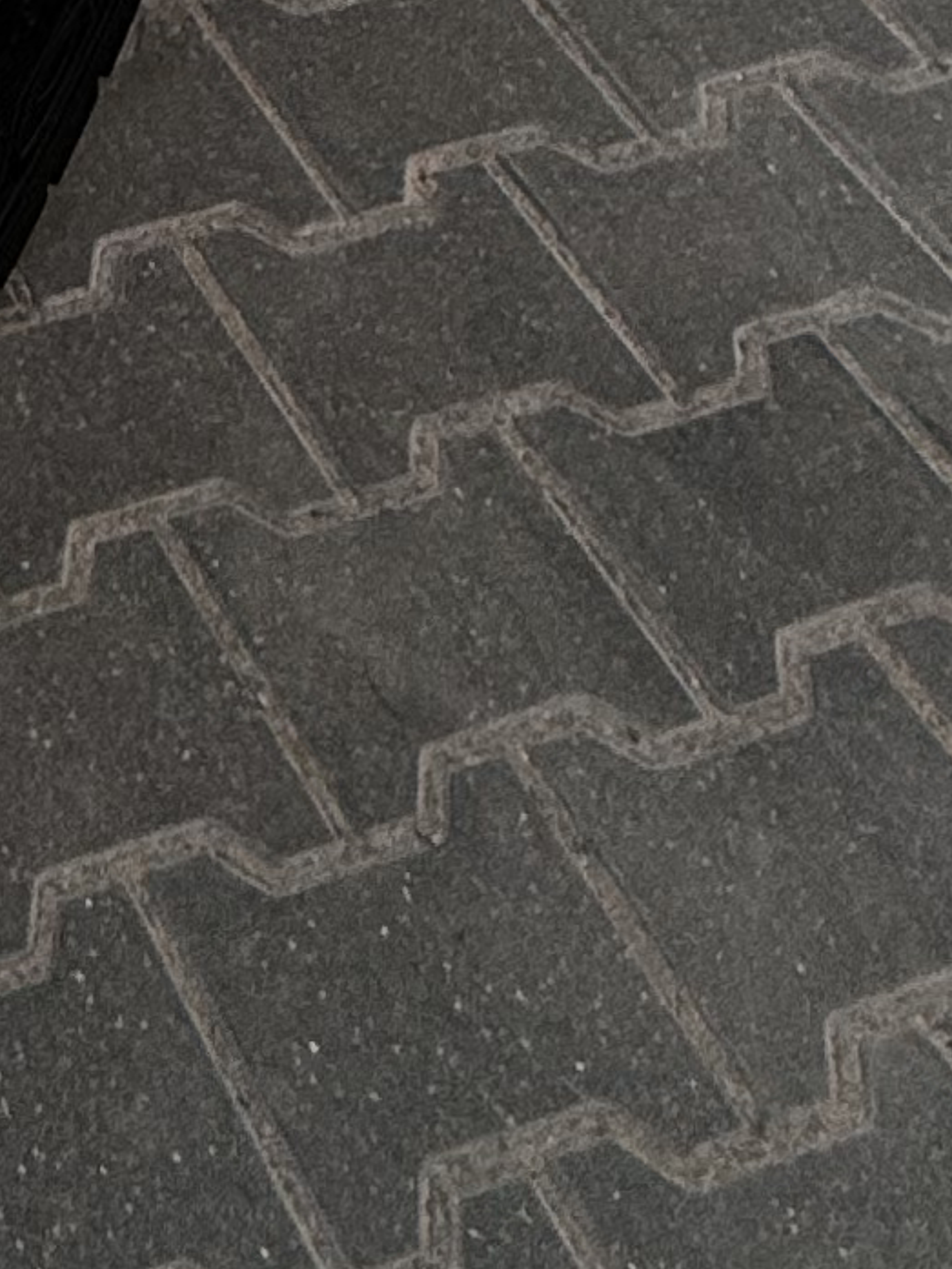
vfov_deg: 14.8
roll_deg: -1.8
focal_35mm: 81
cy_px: -1784
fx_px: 2969
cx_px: -739
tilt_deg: -10.8
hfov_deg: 15.7
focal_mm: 2.22
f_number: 2.2
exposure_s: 1/121
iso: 64
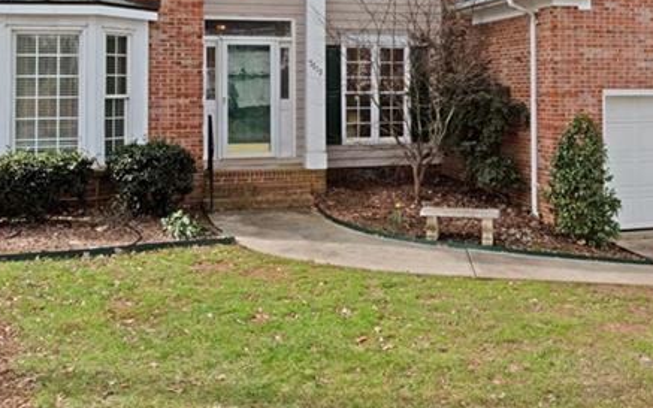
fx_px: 765
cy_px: 10
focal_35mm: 43
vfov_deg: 28.2
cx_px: 430
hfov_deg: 45.6
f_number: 22
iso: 1000
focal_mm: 18
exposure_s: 1/200
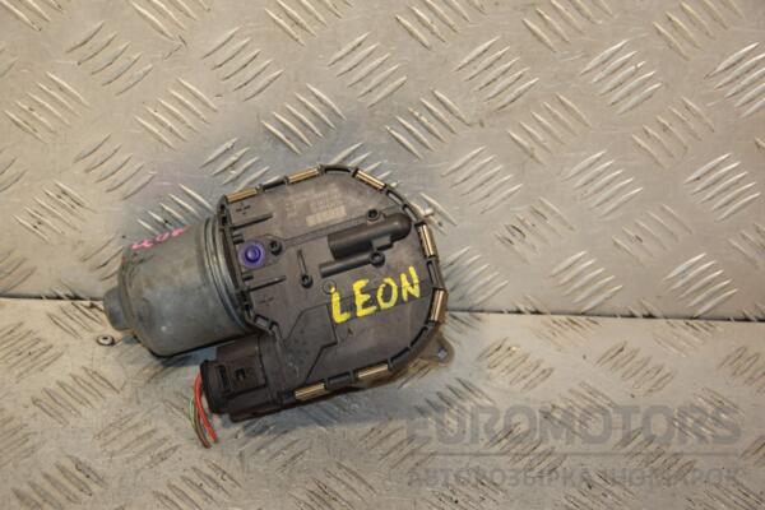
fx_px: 1849
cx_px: 382
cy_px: 255
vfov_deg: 15.7
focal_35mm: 87
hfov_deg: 23.4
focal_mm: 58
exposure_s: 1/200
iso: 800
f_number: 5.6
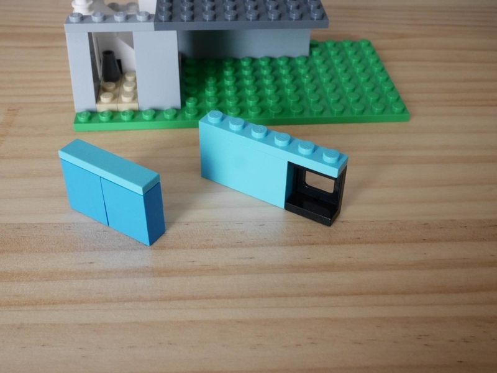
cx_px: 248
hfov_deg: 46.8
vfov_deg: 36.0
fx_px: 575
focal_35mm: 40
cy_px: 186
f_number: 10
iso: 2000
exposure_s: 1/60
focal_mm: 20
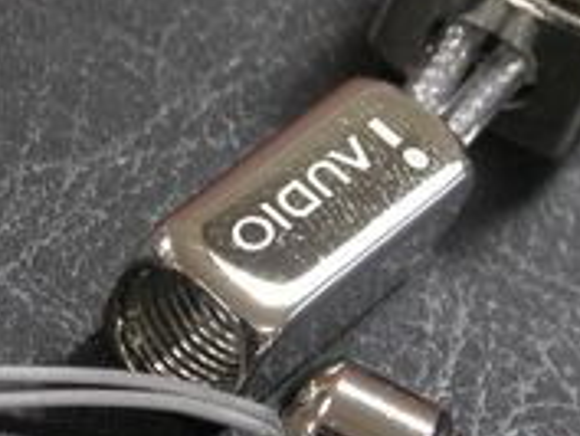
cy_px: 144
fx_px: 4980
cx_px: 259
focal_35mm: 297
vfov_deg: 5.0
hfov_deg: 6.7
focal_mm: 24.2
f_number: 6.2
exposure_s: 1/3.5
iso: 100
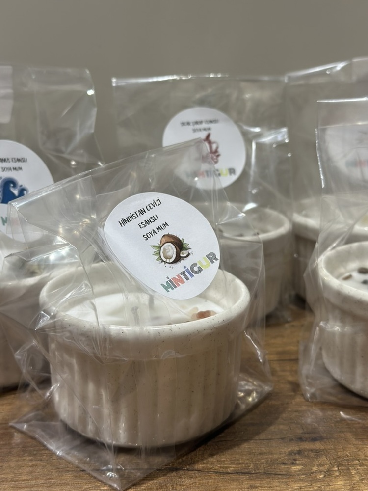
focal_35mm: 48
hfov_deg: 30.3
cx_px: 184
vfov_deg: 39.7
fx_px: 680
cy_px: 246
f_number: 1.78
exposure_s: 1/100
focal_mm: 6.86
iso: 125
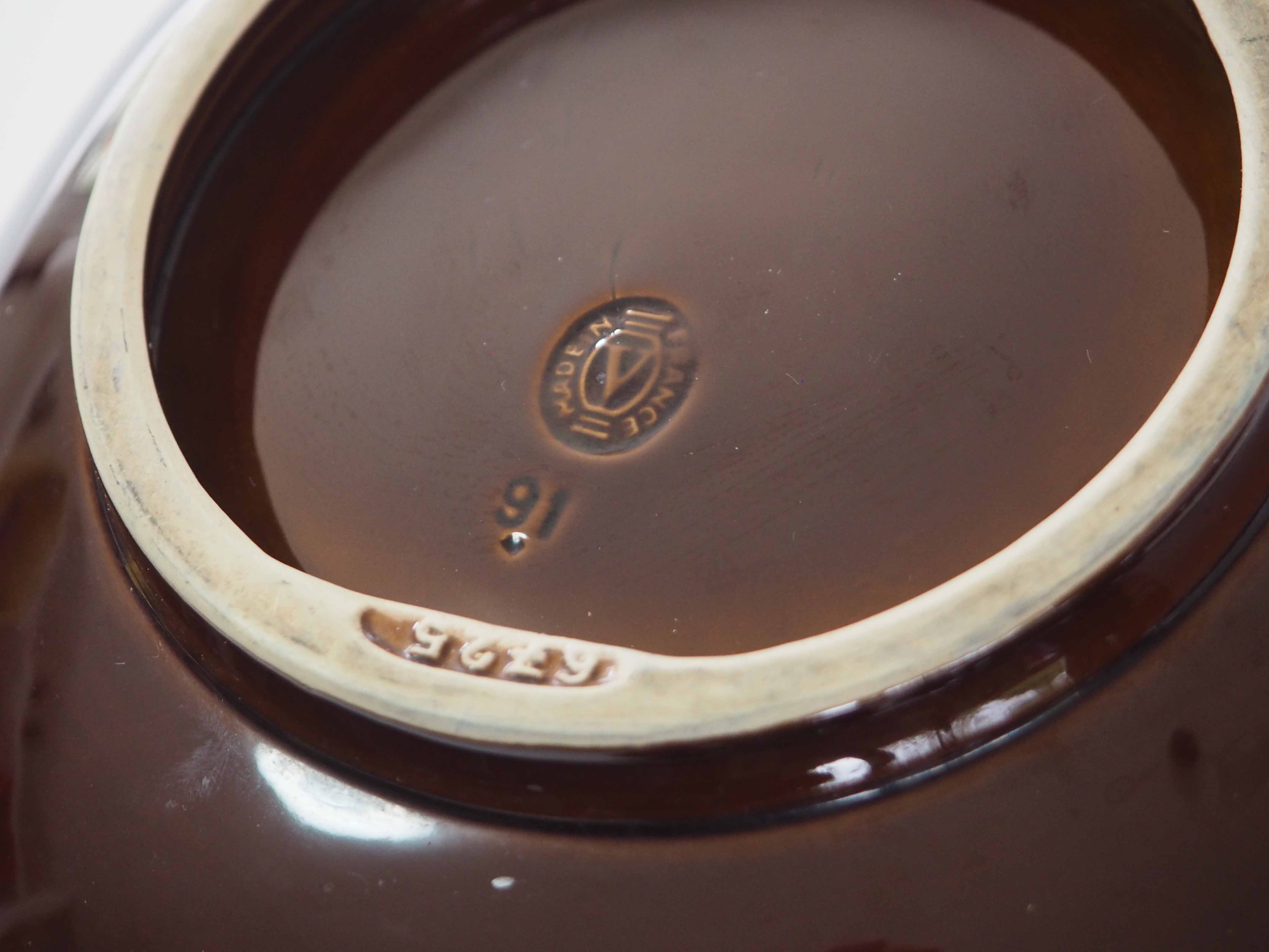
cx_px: 634
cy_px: 476
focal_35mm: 84
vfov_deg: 17.6
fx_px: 3079
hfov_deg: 23.3
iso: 1600
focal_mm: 42
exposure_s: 1/50
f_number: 5.6
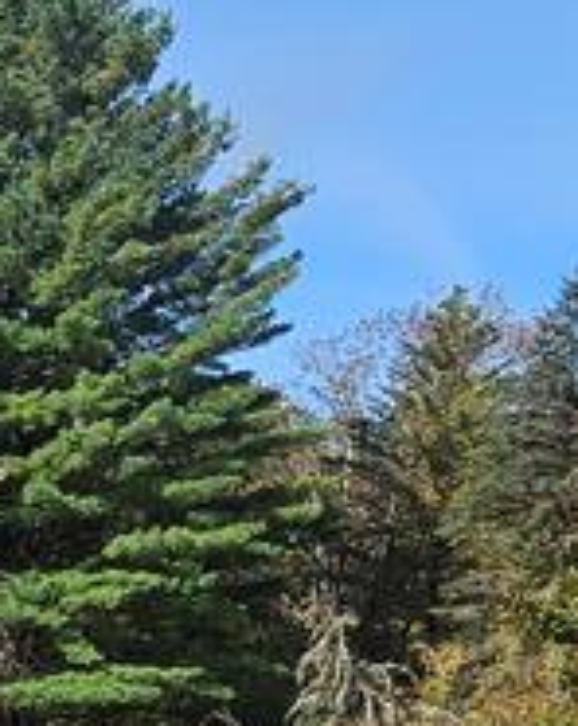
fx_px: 1502
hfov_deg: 17.6
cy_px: 867
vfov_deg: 24.7
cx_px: -465
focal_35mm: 70
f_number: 2.2
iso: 50
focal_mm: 2.2
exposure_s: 1/2723
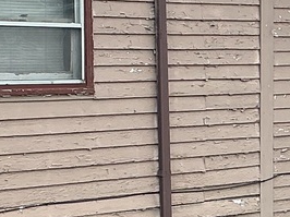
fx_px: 1314
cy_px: 109
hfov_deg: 12.2
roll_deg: +0.2
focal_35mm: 157
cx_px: 379
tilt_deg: -2.1
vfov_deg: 9.4
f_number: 1.8
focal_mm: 3
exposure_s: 1/262
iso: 25
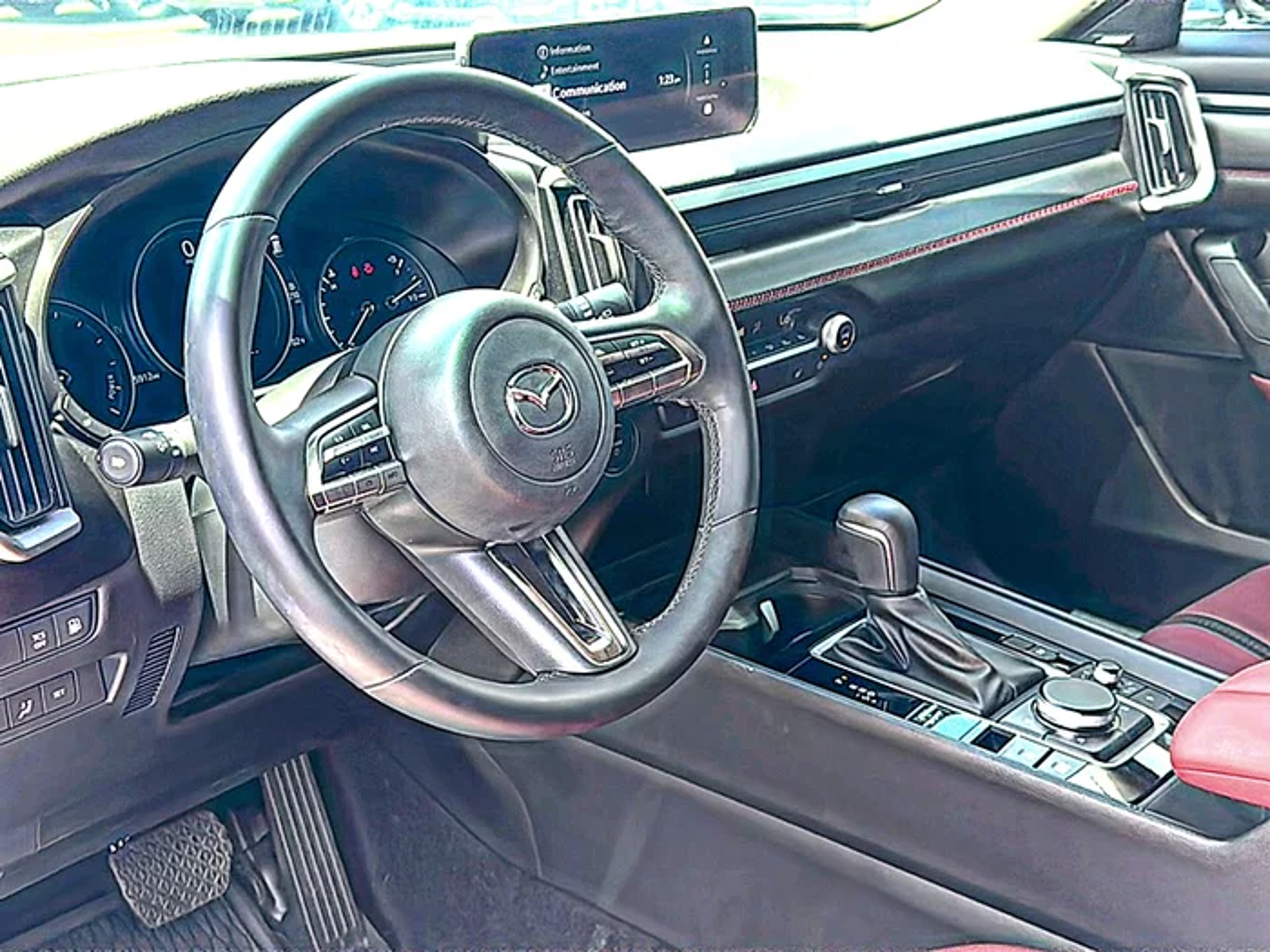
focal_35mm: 37
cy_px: 476
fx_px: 1357
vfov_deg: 38.7
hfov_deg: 50.1
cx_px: 635
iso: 125
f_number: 1.78
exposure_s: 1/387
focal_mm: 6.86
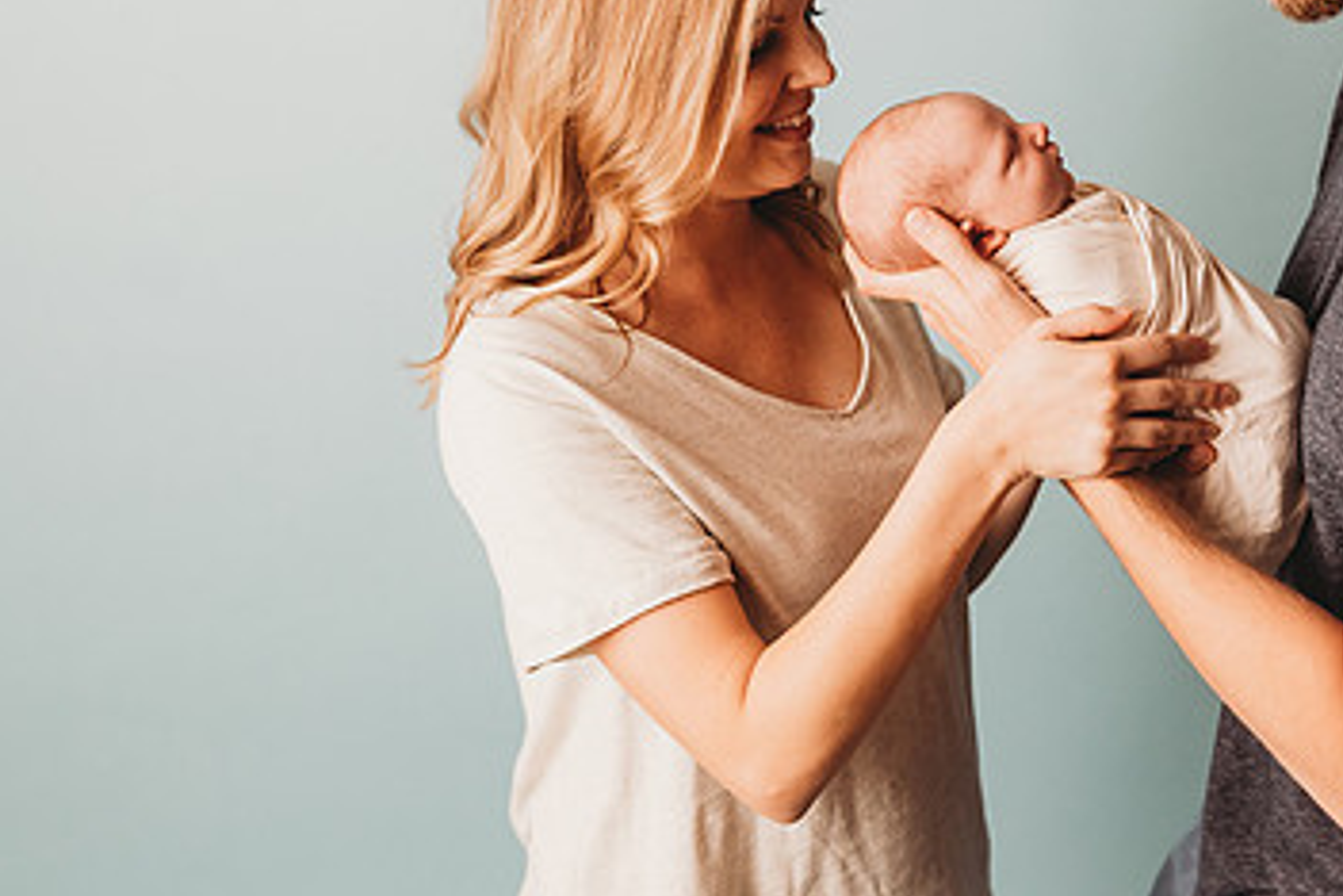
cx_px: 996
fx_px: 2313
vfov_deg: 21.4
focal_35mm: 62
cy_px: 77
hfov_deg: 31.8
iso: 160
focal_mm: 28
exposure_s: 1/160
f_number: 4.5
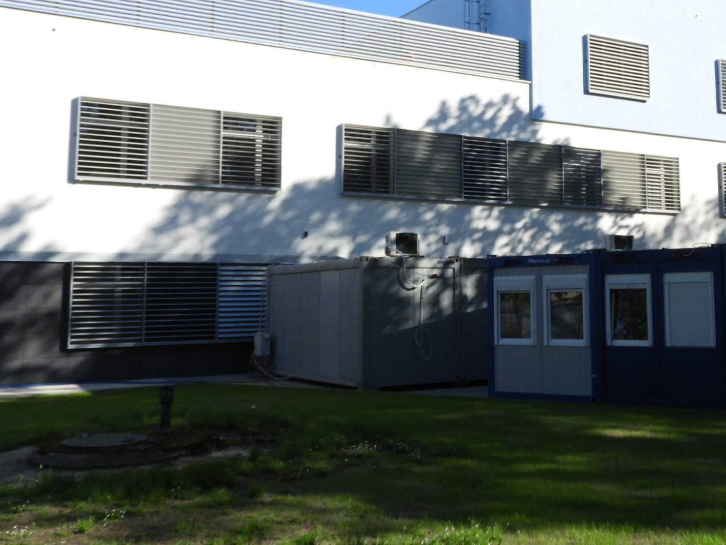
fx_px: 902
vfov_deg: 33.3
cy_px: 181
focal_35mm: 43
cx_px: 509
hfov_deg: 43.0
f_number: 3.3
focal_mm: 4.3
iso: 100
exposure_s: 1/1000
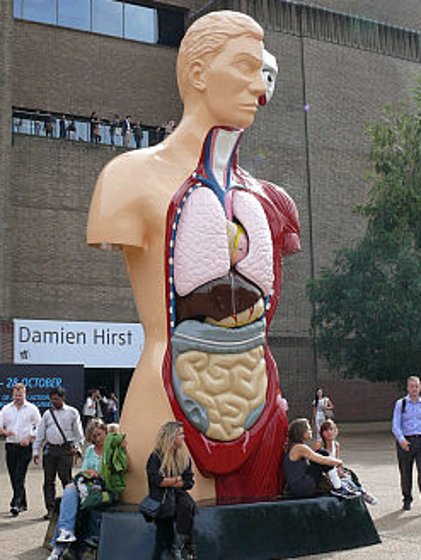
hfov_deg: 26.1
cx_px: 186
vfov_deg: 34.3
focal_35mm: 56
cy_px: 235
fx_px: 908
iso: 100
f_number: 5.6
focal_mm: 8.2
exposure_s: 1/250
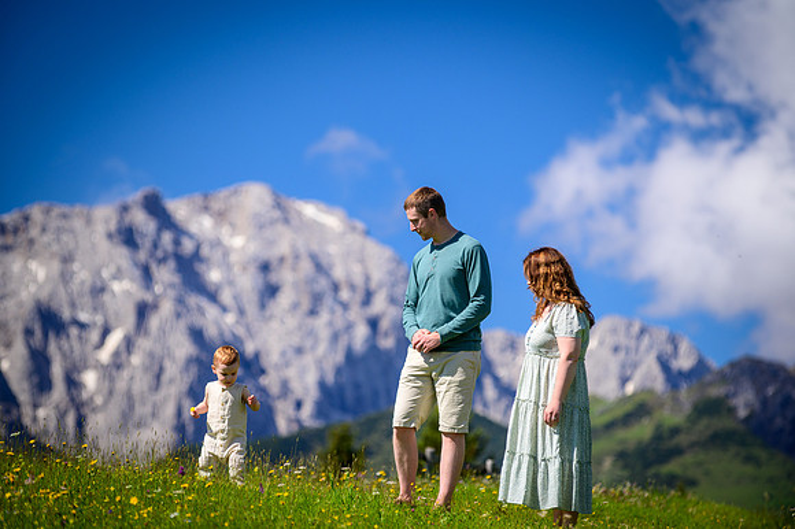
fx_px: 4414
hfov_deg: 10.3
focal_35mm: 200
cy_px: 264
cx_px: 398
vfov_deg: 6.9
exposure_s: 1/800
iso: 100
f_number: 4.5
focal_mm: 200
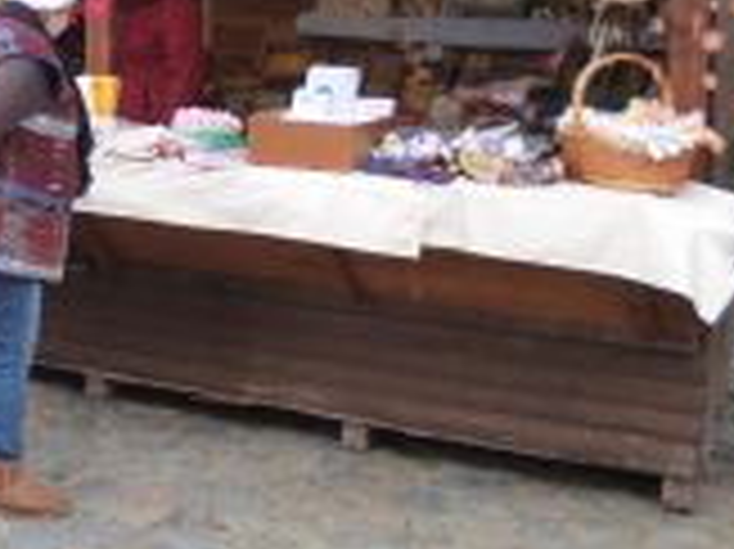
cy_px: 9
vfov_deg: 23.8
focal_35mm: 59
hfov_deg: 30.9
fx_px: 1250
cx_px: 45
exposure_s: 1/80
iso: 160
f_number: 2.5
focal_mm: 4.3
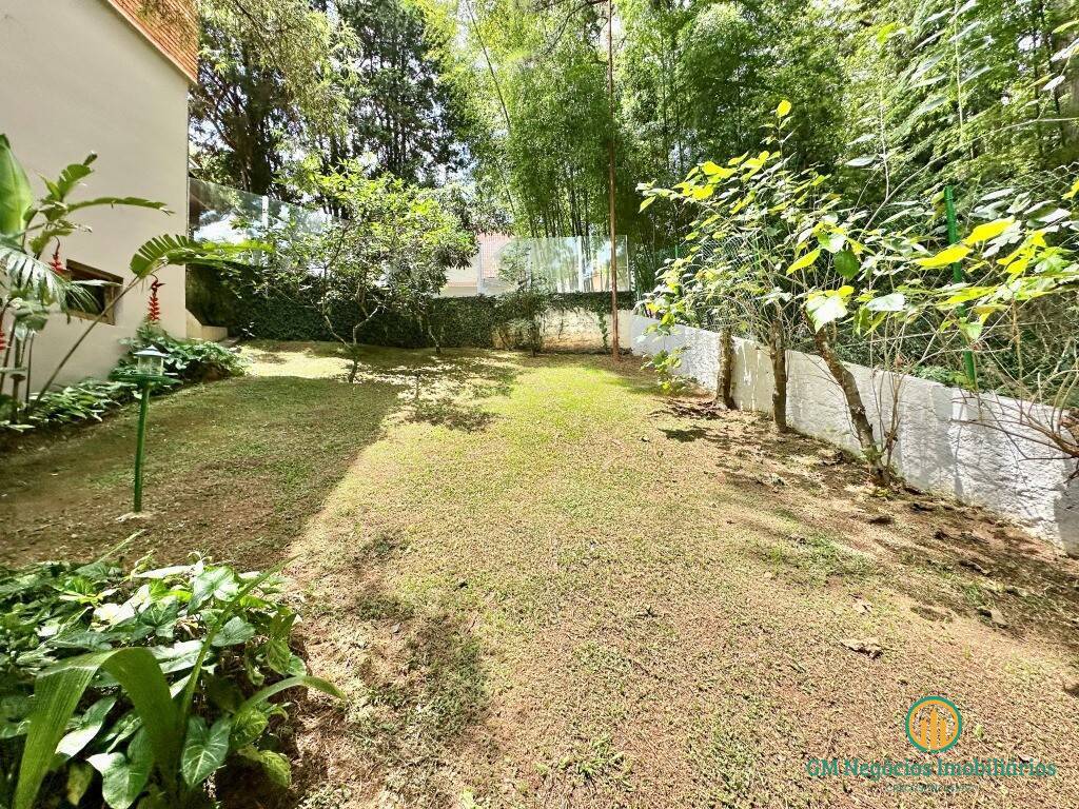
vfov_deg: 85.7
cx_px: 540
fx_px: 436
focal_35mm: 14
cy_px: 404
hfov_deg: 102.1
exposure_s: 1/651
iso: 40
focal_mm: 2.22
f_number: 2.2
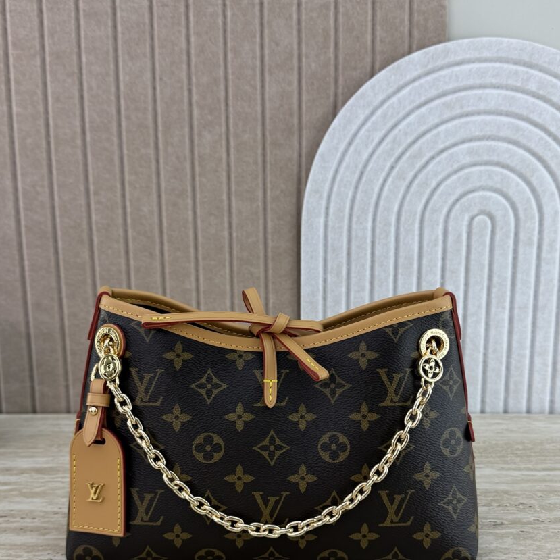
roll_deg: +0.2
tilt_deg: -10.7
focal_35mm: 29
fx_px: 531
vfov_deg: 55.0
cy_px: 348
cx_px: 274
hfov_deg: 55.6
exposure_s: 1/416
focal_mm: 6.76
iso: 80
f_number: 1.78
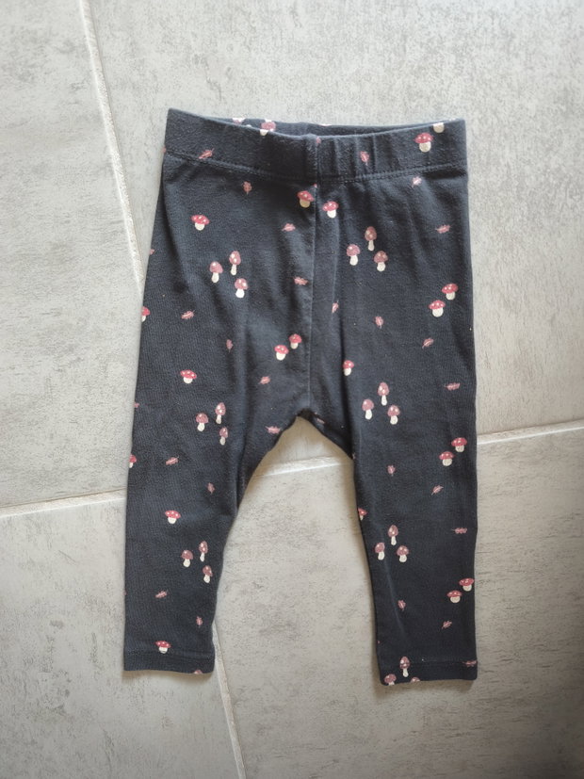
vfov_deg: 73.9
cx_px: 292
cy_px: 390
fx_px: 518
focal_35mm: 23
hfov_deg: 58.9
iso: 320
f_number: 1.6
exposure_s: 1/50
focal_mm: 6.57
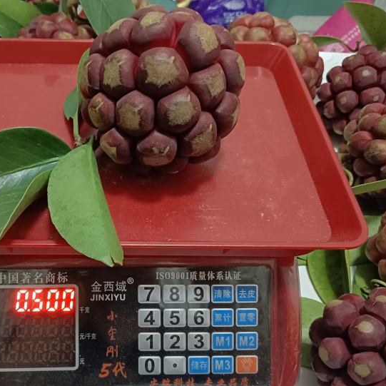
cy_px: 213
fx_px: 429
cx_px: 116
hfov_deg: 47.3
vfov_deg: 48.4
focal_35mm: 34
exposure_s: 1/16.7
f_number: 1.8
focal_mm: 4.05
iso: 2597
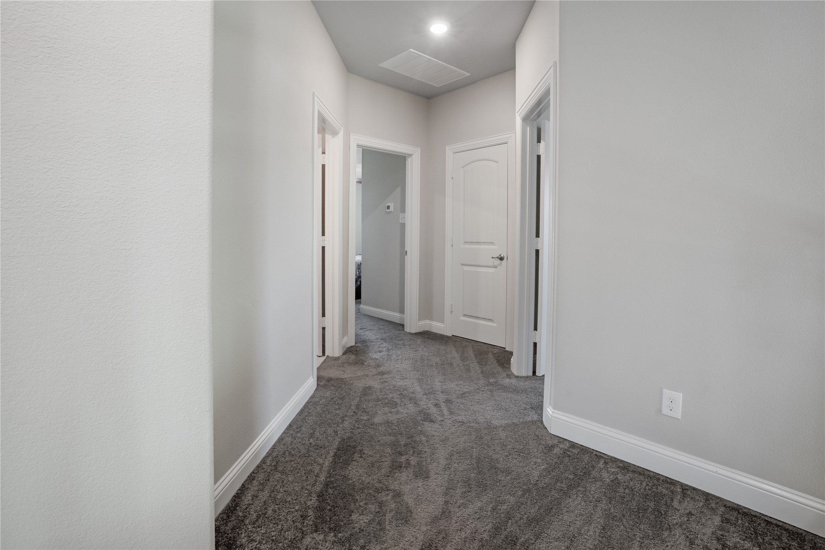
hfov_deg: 96.7
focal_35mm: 16
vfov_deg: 73.8
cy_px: 275
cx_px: 412
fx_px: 367
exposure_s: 1/10
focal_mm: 16
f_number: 9
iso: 400
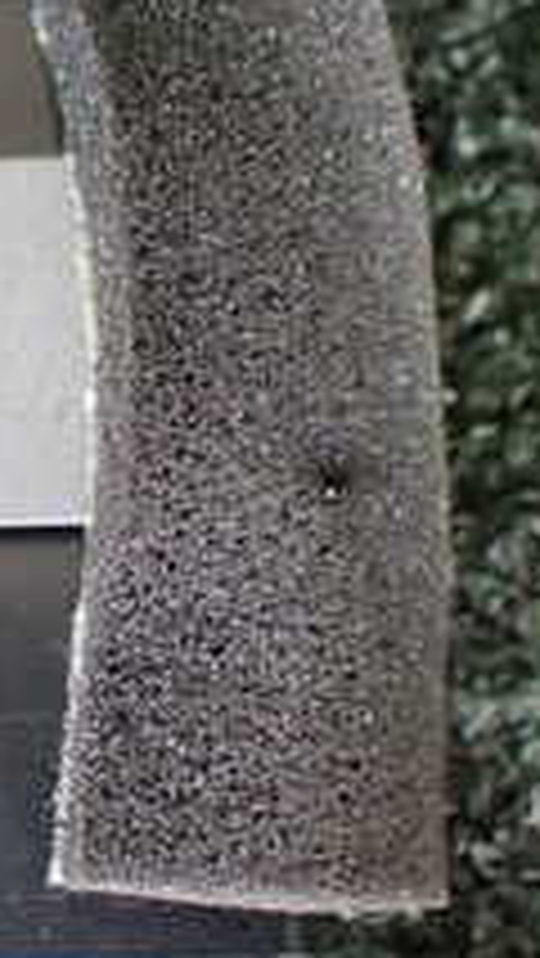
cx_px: -207
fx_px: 2339
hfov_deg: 12.7
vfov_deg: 23.2
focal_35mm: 92
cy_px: 463
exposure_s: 1/125
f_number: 2.3
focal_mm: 5.4
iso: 640
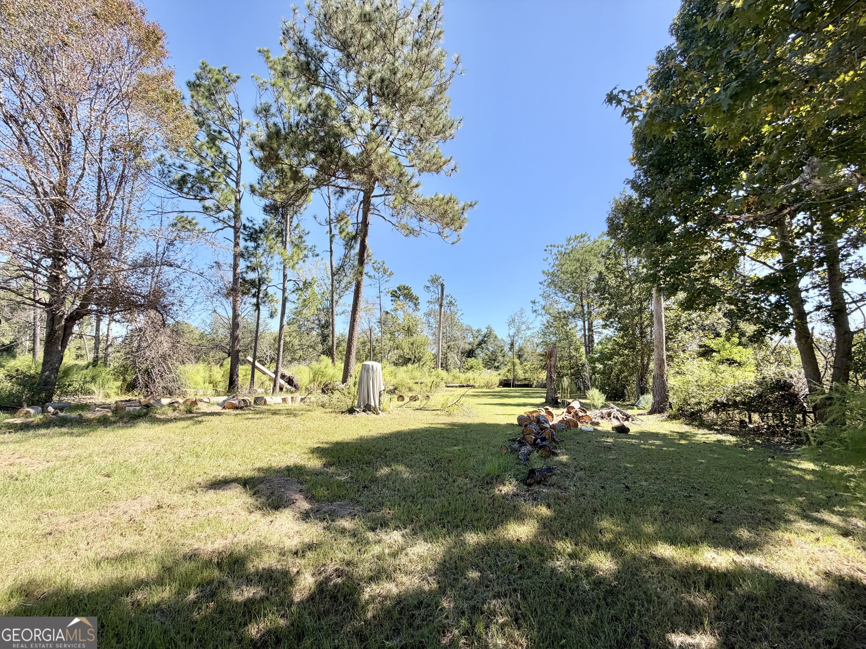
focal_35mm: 14
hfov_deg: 102.1
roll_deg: -0.5
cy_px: 324
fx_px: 350
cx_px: 433
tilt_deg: +8.7
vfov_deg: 85.7
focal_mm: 2.22
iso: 40
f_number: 2.2
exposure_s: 1/625
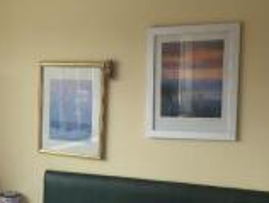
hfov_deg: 23.7
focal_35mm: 80
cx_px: 26
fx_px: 623
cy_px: 166
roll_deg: +0.3
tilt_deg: -7.4
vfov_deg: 18.3
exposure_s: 1/100
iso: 50
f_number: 2.2
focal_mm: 4.15
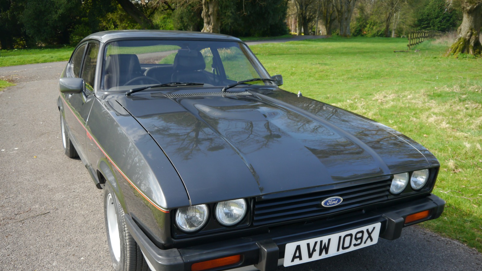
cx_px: 241
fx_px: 447
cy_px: 170
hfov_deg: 56.6
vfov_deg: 33.6
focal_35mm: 35
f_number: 4
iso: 160
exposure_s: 1/100
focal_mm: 16
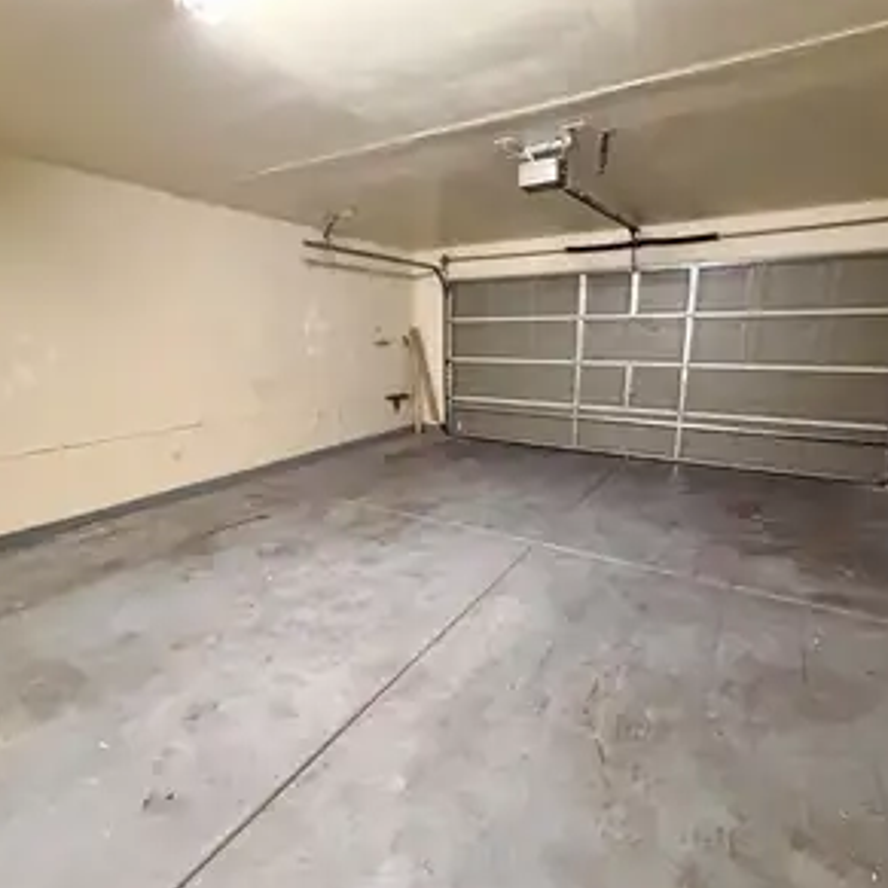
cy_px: 439
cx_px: 458
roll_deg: +0.2
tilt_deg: -12.7
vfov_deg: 84.0
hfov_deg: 83.9
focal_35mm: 17
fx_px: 493
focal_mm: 2.22
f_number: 2.2
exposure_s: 1/60
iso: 800
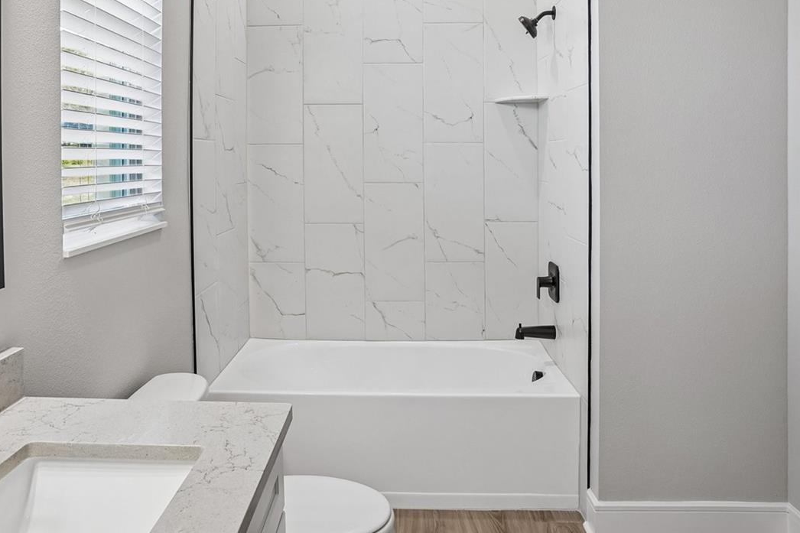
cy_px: 158
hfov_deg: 69.4
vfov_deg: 48.3
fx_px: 578
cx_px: 385
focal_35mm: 26
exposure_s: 1/10
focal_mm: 17
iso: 160
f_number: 8
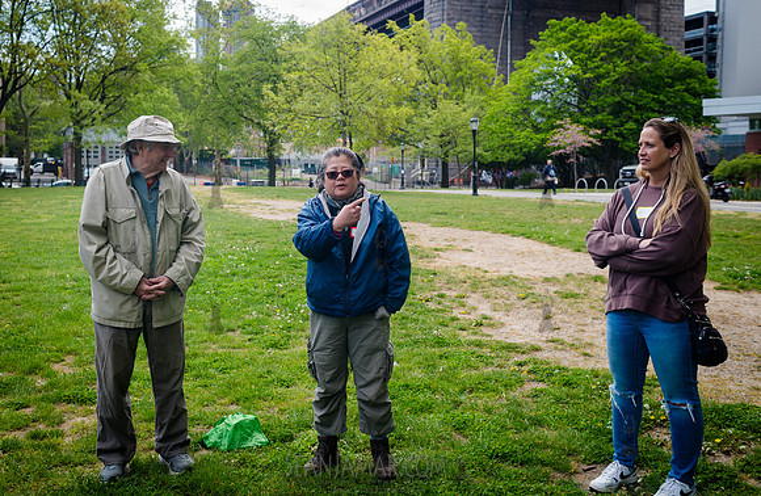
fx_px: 814
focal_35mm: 39
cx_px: 342
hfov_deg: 50.0
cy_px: 217
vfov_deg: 33.8
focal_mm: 35
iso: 200
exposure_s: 1/500
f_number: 5
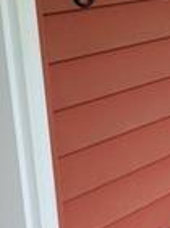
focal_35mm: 142
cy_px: 186
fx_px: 934
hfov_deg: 9.5
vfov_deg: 13.9
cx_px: 376
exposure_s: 1/120
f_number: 1.8
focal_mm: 5.4
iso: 64
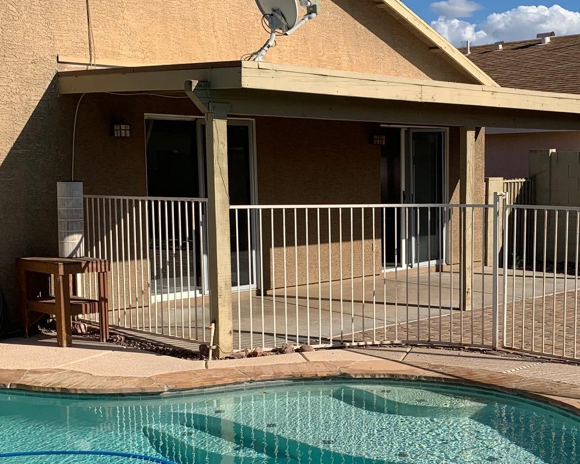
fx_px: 910
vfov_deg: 28.5
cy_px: 302
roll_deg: -0.3
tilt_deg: -7.7
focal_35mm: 53
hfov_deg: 35.0
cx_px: 388
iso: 25
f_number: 1.8
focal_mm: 4.25
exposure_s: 1/2755
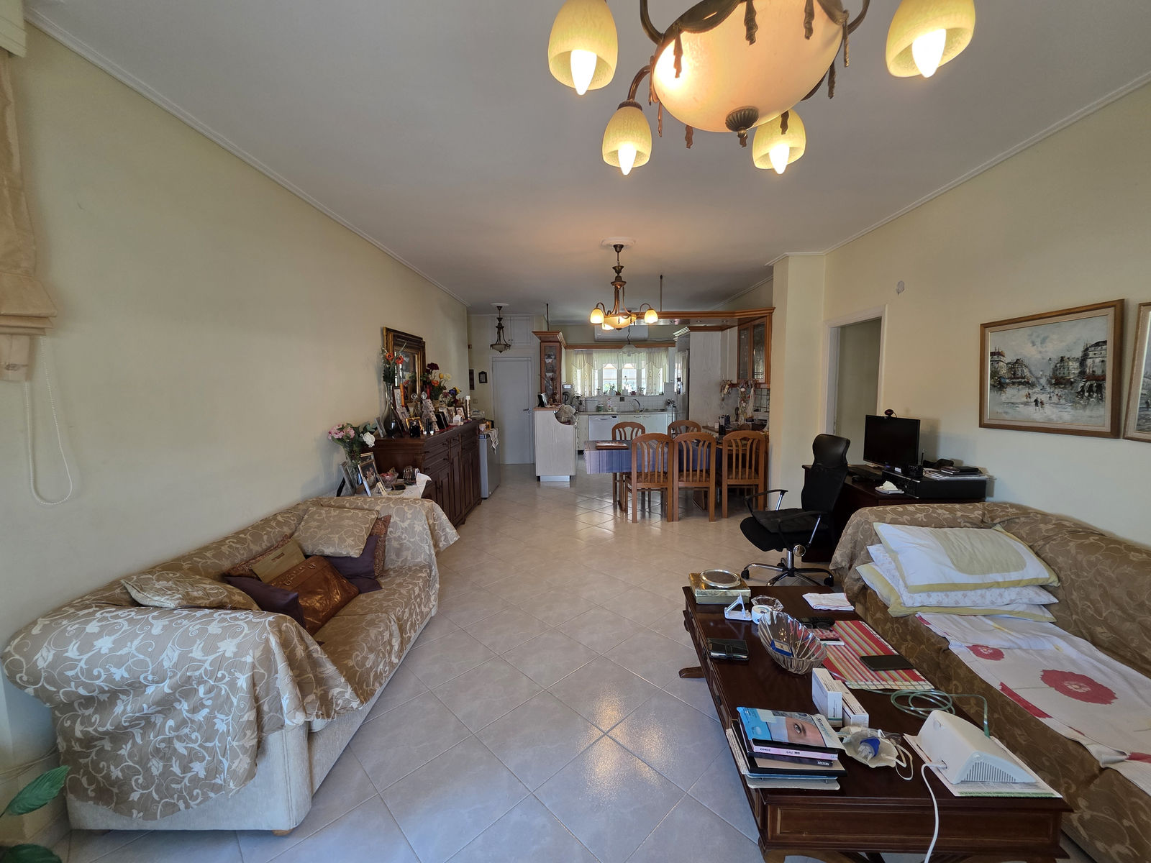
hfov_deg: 106.2
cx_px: 576
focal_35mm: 13
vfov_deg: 89.9
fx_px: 432
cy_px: 432
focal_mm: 2.2
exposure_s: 1/100
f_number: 1.9
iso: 100
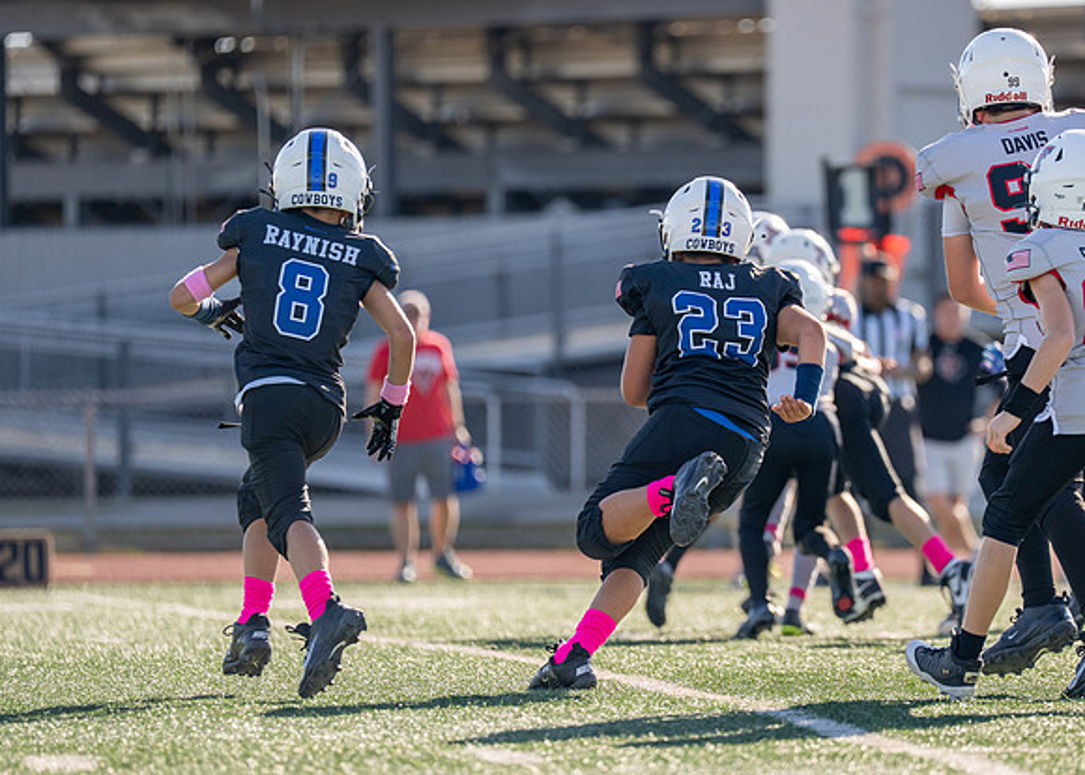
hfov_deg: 6.8
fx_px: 9190
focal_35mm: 298
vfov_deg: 4.8
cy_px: 376
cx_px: 770
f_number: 2.8
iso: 160
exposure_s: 1/2500
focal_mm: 200
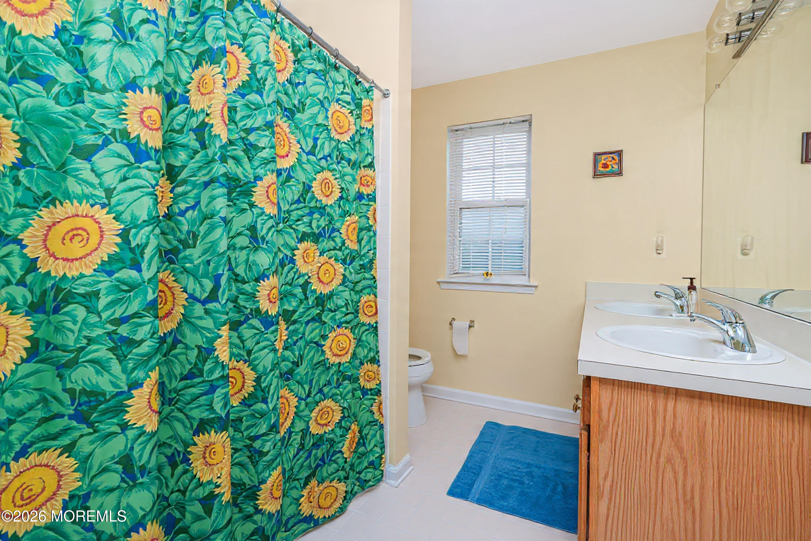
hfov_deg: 96.7
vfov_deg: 73.7
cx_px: 406
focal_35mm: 16
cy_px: 270
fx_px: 360
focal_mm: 16
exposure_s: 1/40
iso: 50
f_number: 4.5
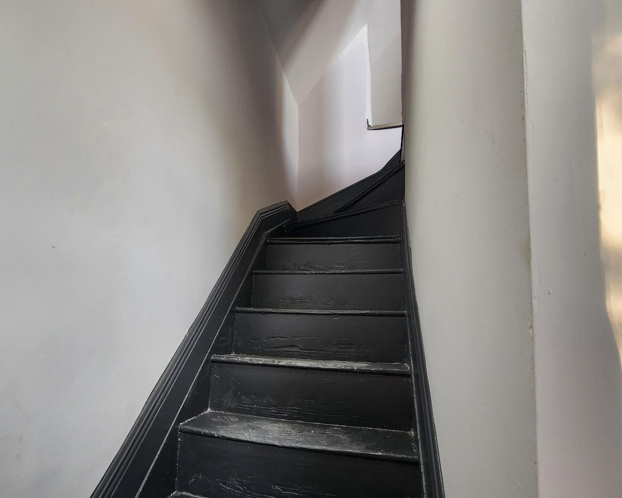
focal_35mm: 17
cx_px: 273
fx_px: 313
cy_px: 311
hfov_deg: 89.2
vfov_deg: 75.6
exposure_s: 1/60
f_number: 2.2
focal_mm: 2.2
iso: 125
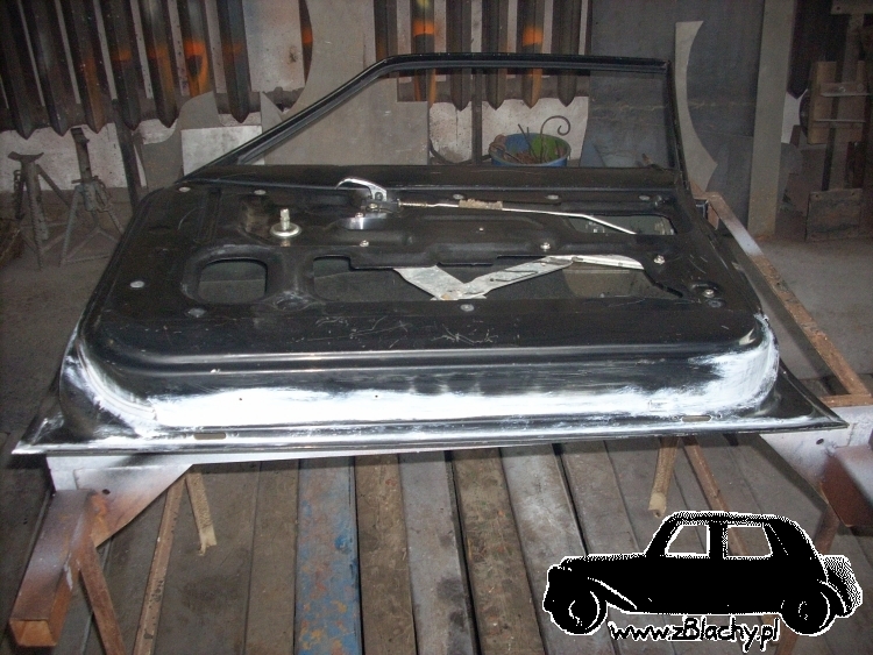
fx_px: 933
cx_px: 436
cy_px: 328
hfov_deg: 50.1
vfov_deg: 38.7
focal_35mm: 37
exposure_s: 1/60
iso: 259
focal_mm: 6.2
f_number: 2.8
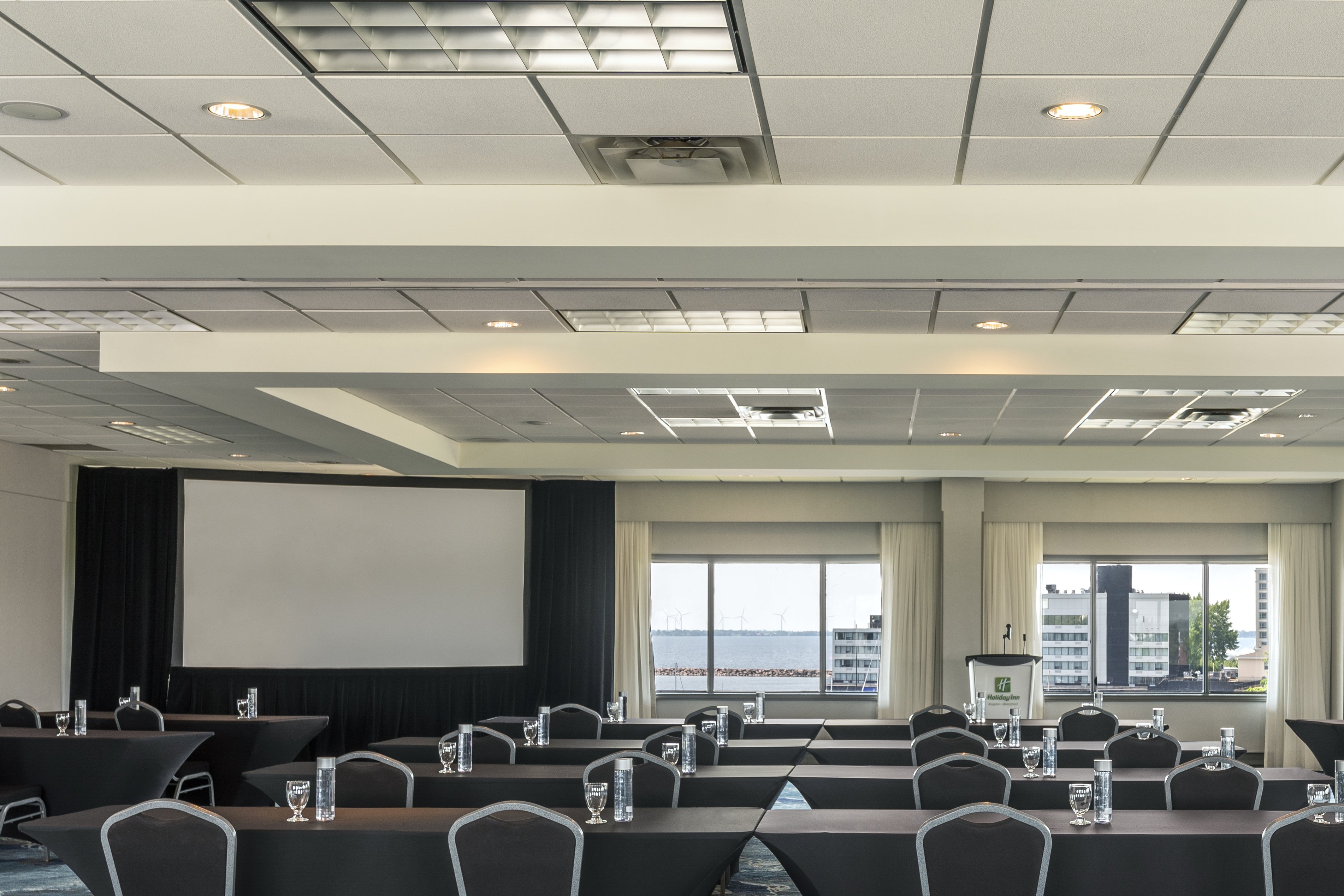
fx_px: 1717
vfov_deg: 29.0
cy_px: 601
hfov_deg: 42.3
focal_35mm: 46
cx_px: 873
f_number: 8
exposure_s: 1/5
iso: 100
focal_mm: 29
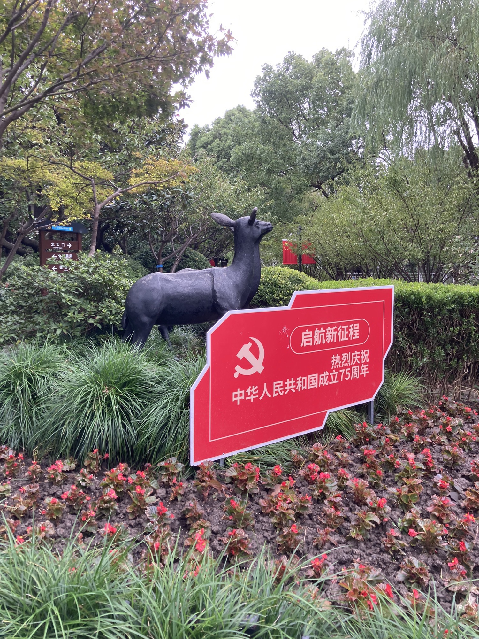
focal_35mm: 28
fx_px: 517
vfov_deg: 63.4
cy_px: 320
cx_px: 240
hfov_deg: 49.7
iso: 32
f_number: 1.8
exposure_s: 1/121
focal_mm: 3.99
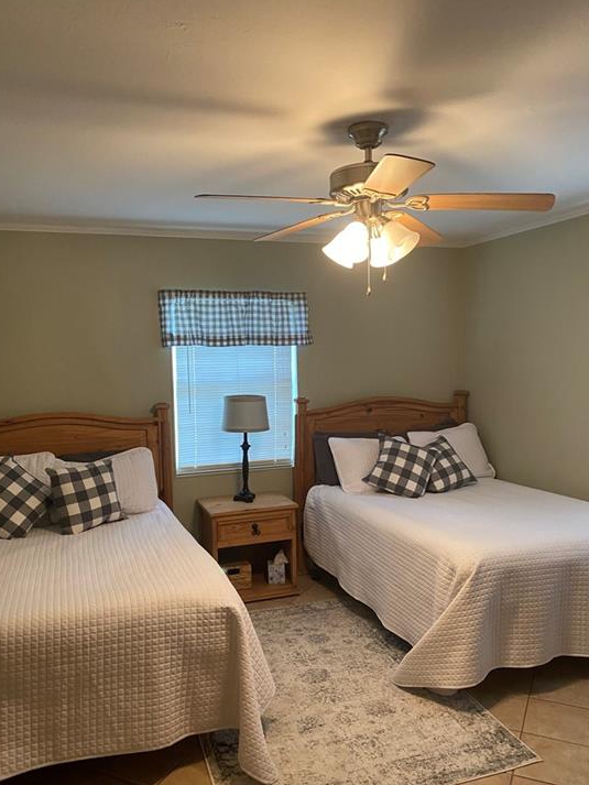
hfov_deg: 49.8
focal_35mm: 28
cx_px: 290
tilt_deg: -3.2
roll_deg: +2.0
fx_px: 635
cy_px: 407
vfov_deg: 63.4
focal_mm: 4.25
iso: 320
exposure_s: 1/60
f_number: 1.8
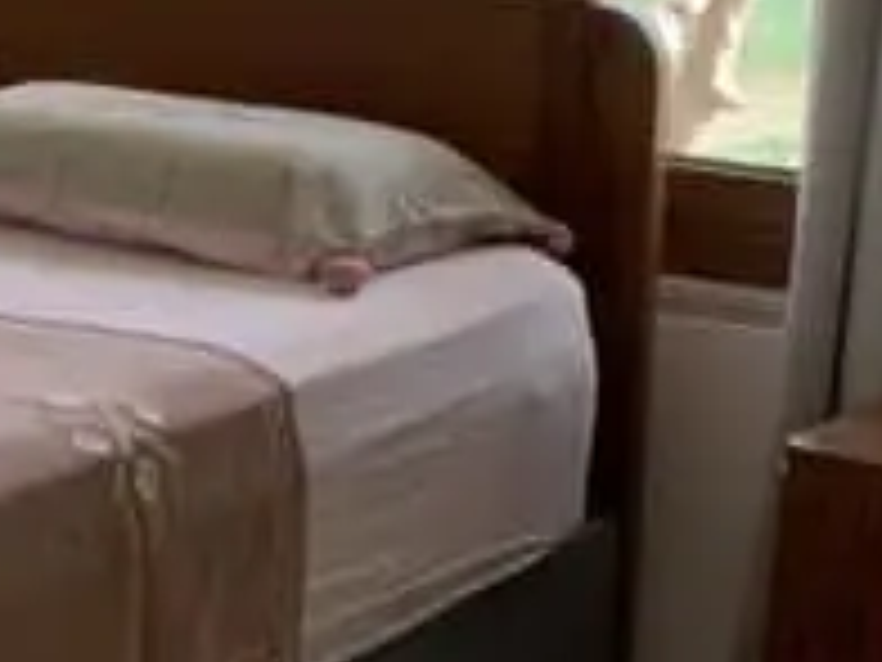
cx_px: -1053
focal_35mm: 136
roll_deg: +0.9
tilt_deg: -9.4
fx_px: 3465
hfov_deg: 12.3
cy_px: 86
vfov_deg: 10.9
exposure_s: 1/121
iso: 64
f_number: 1.8
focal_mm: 4.25
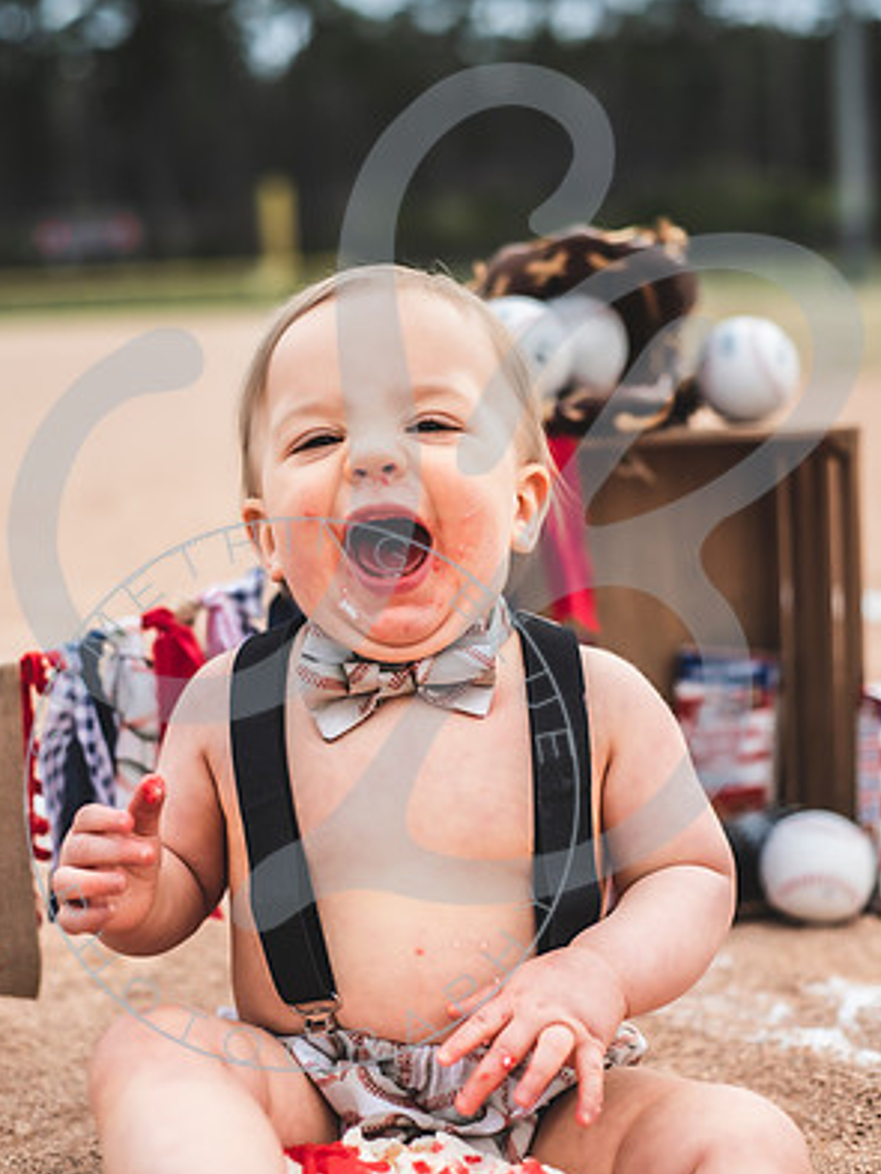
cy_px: 568
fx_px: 1865
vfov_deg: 34.9
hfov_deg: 26.6
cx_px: 436
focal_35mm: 55
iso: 100
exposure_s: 1/400
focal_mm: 50
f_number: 2.8
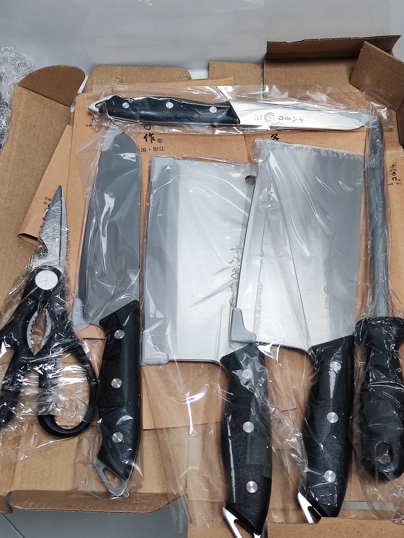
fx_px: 794
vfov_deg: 37.5
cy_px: 269
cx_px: 202
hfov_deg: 28.6
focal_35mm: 51
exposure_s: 1/50
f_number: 1.79
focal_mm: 4.74
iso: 318
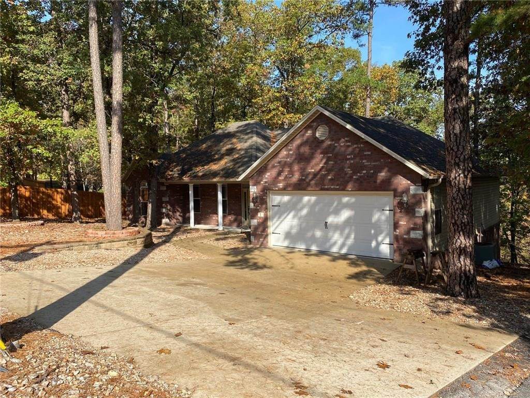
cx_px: 265
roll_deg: +1.2
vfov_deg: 53.1
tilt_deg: -2.9
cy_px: 199
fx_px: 398
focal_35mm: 26
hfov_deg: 67.3
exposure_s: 1/1464
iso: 32
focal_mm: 4.25
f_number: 1.8
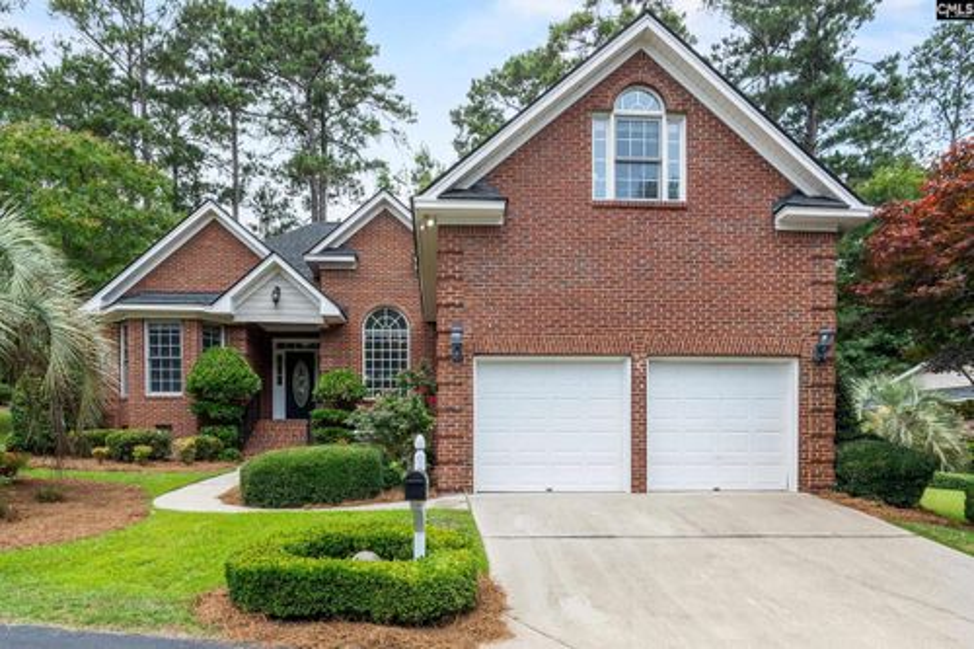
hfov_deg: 95.0
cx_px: 487
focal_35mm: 16
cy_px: 324
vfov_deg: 72.0
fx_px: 446
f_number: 7.1
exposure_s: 1/320
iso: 200
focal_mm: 11
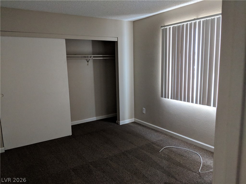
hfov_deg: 65.3
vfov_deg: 51.4
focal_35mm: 27
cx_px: 123
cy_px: 92
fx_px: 192
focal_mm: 4.44
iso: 242
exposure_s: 1/120
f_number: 1.8
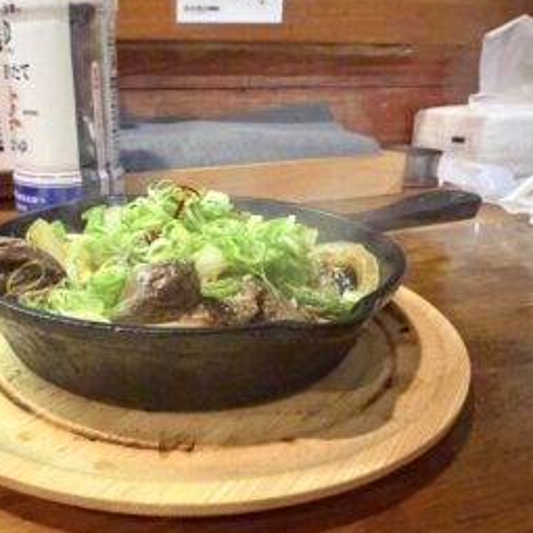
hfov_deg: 52.6
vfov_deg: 54.0
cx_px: 161
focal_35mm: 30
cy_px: 257
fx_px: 523
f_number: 2.2
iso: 1000
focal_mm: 2.22
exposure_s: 1/40
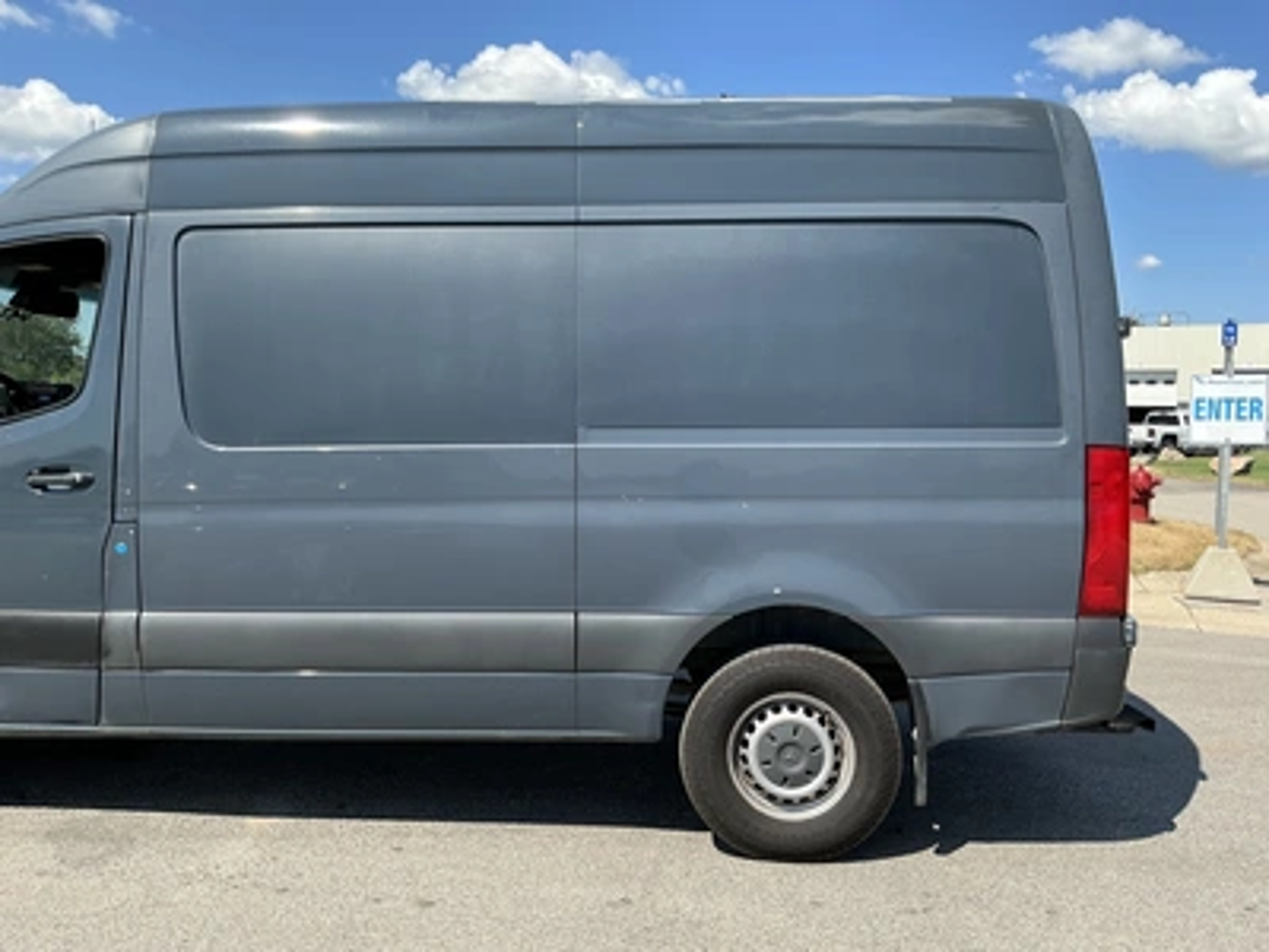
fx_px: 1026
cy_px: 476
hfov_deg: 63.4
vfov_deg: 49.7
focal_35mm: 28
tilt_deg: -4.4
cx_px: 634
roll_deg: +0.1
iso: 25
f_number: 1.8
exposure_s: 1/1168
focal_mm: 3
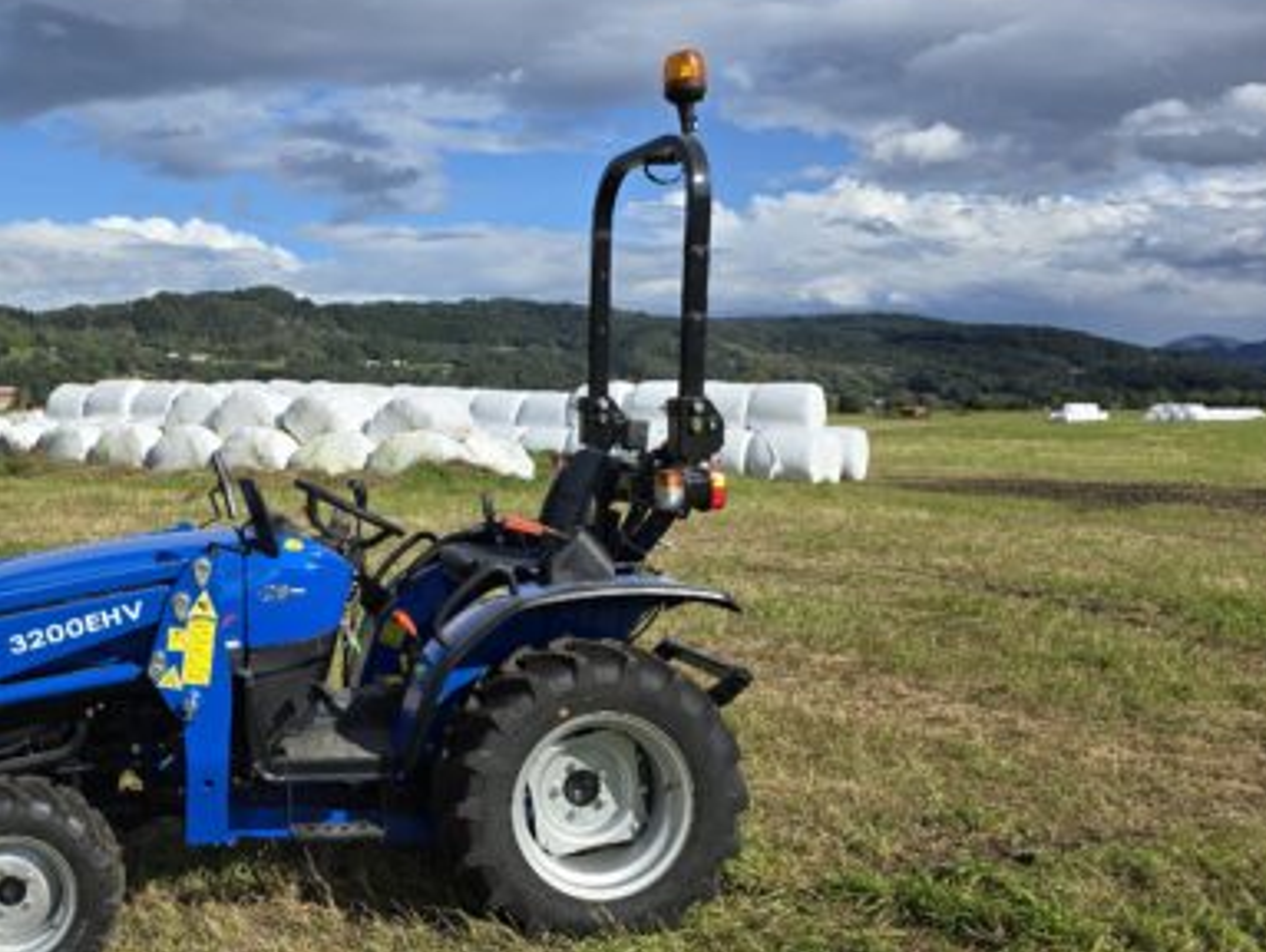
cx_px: 297
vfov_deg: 39.7
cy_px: 483
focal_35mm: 36
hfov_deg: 49.0
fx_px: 1318
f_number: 1.7
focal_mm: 6.3
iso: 12
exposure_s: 1/1157
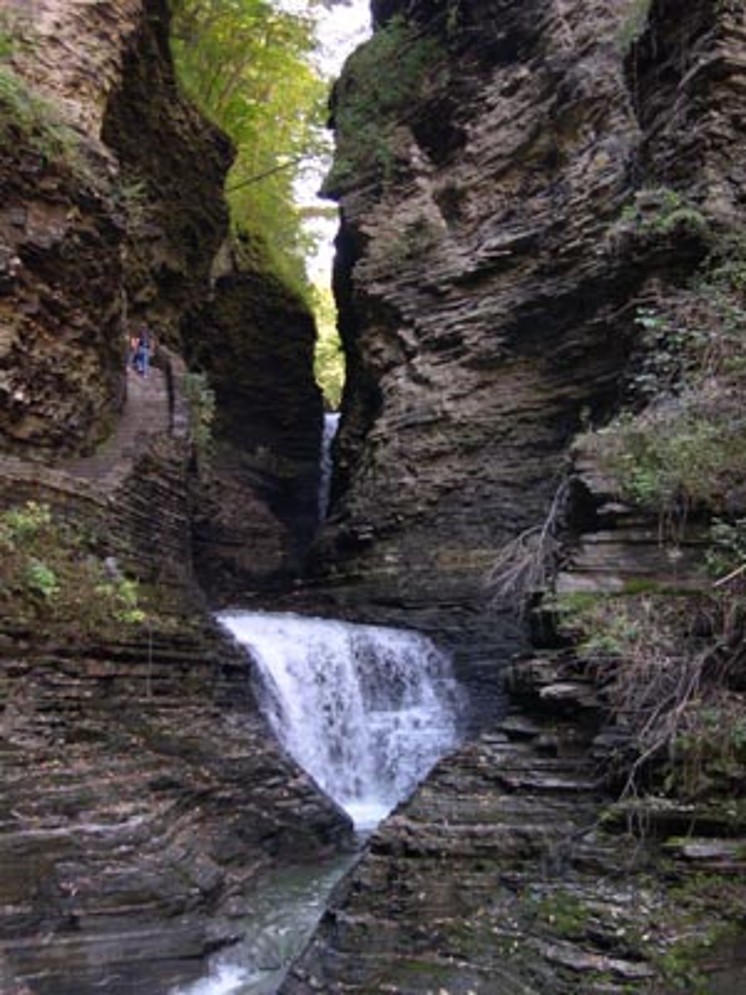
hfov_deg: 30.9
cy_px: 498
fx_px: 1351
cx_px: 373
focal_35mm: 47
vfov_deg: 40.4
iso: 400
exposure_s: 1/60
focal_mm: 10.1
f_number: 3.1
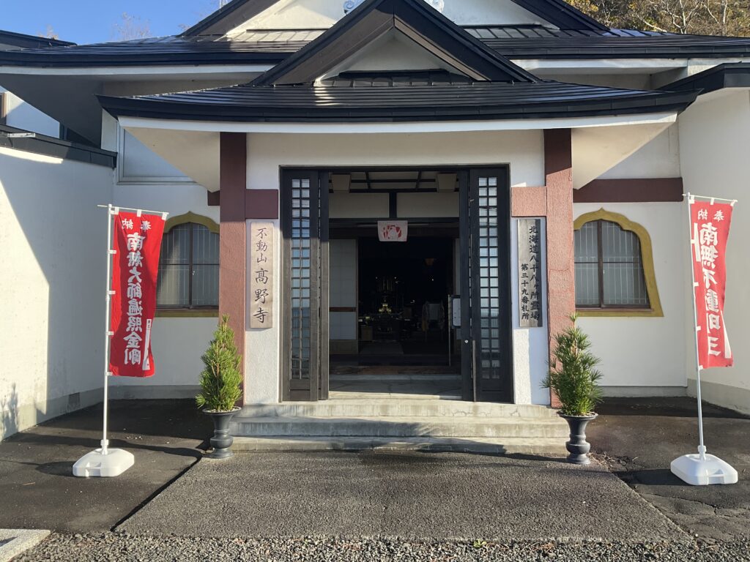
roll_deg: +0.2
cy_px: 281
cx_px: 375
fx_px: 628
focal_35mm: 29
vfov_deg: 48.2
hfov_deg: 61.7
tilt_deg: +2.4
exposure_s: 1/635
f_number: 1.8
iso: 16
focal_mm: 3
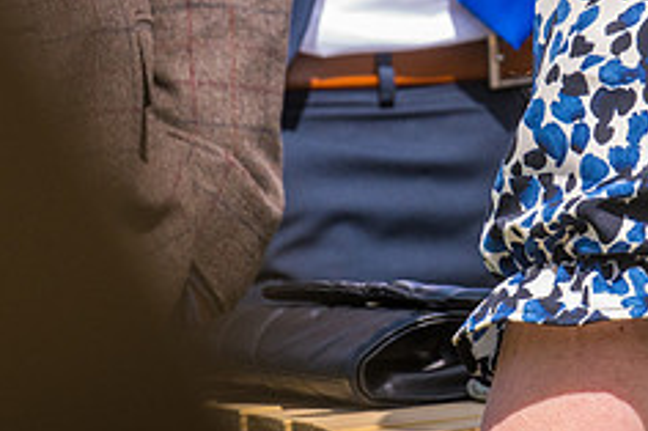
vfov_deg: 1.9
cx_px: 530
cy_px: -93
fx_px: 13274
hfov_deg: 2.8
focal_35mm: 738
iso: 1600
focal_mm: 300
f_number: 22
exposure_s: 1/400
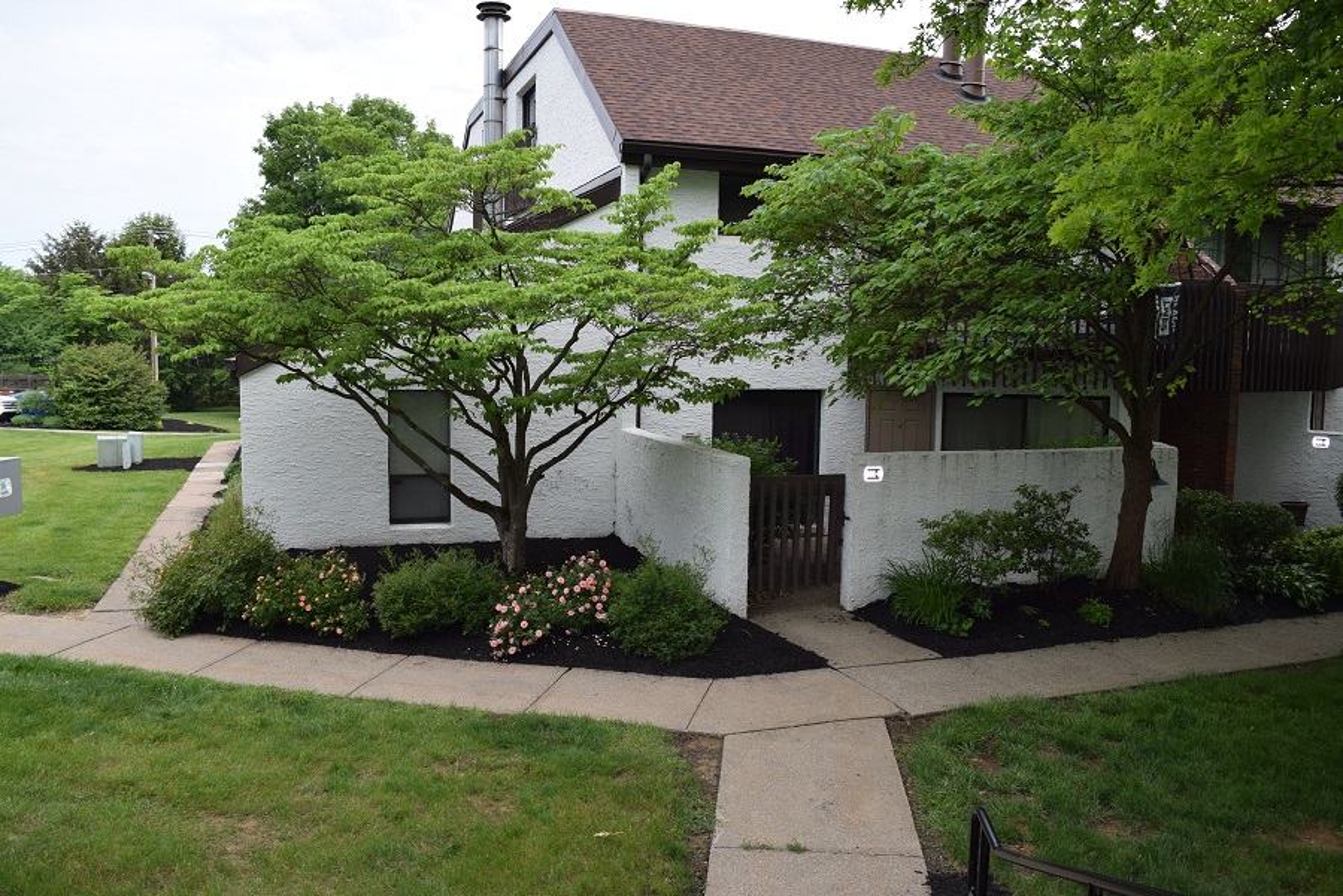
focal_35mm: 27
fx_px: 1007
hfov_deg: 67.4
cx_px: 672
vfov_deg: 47.9
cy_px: 448
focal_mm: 18
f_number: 6.3
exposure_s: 1/160
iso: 100
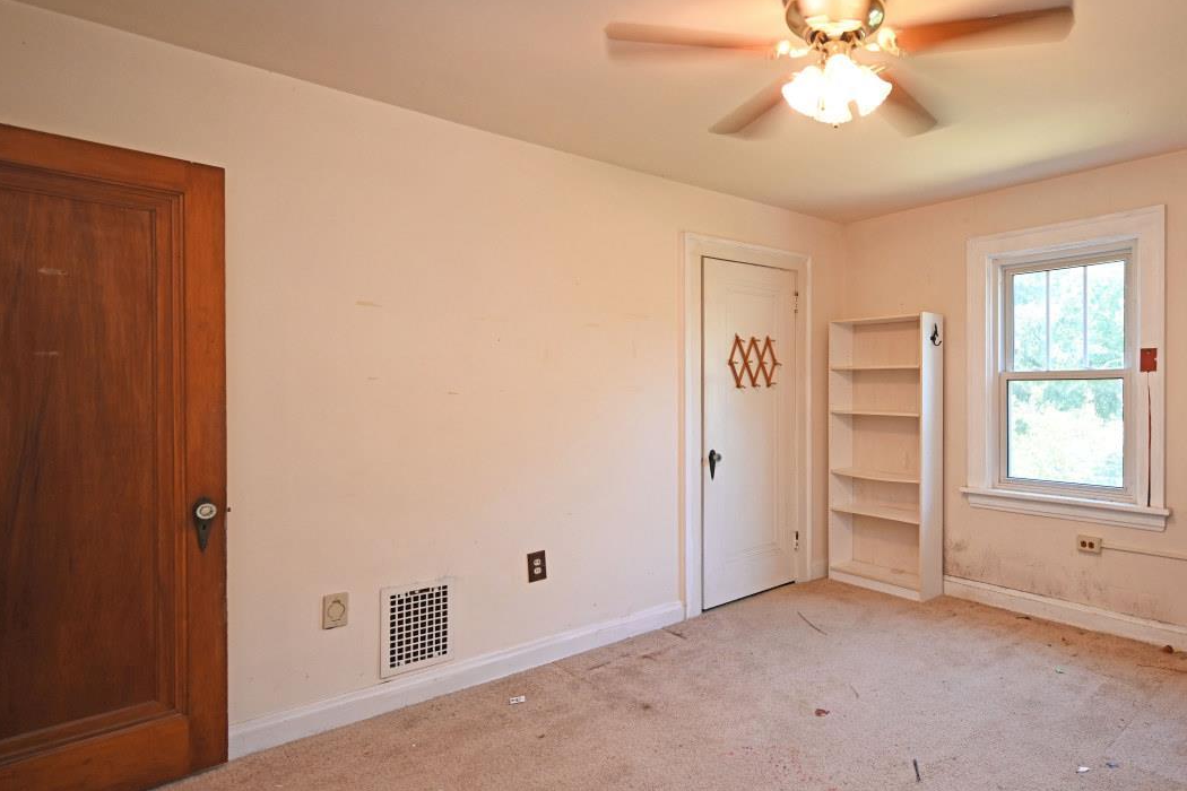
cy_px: 399
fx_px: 659
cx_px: 805
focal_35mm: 20
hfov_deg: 80.8
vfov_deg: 61.9
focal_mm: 14
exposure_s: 1/60
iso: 450
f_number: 4
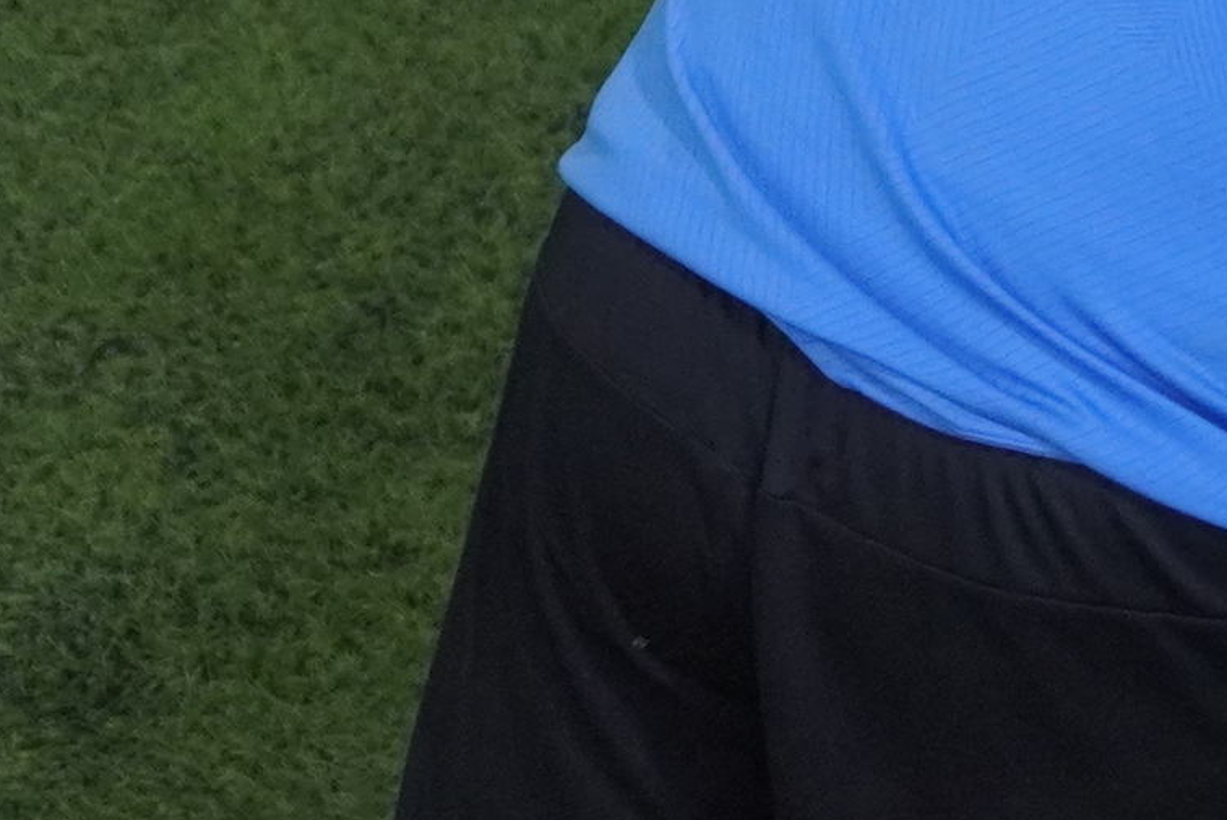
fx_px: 6309
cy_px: -1197
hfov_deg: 9.9
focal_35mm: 185
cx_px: 2782
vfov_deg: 7.0
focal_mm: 22
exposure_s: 1/200
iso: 1250
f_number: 4
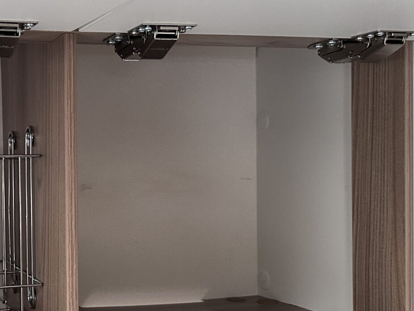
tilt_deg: +0.6
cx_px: 22
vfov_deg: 27.5
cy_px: 175
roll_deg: -0.9
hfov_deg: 33.7
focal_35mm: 53
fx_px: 634
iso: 400
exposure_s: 1/60
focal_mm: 6.86
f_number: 1.78
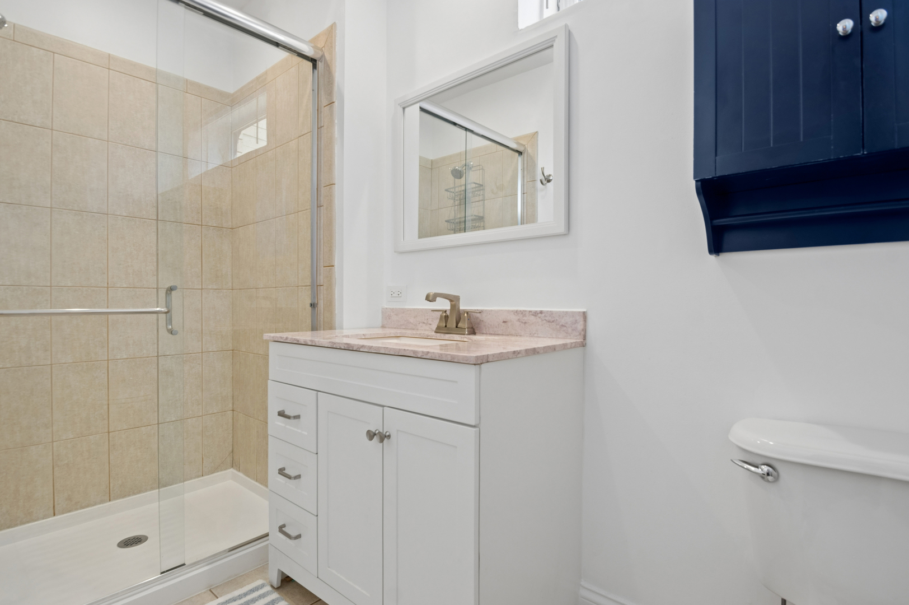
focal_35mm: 16
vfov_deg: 73.7
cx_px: 454
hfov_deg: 96.8
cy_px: 302
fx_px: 404
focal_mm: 11.2
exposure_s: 1/20
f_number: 8
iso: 400
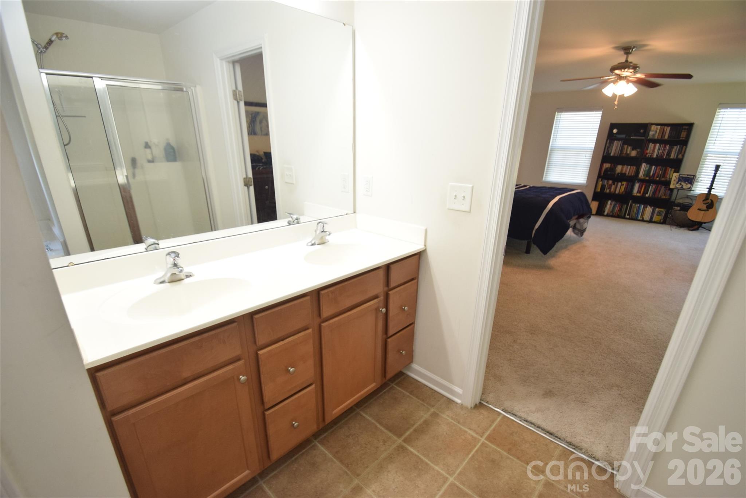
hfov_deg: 100.4
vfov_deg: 77.4
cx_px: 373
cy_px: 249
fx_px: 311
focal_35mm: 15
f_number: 4.5
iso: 800
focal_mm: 10
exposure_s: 1/80
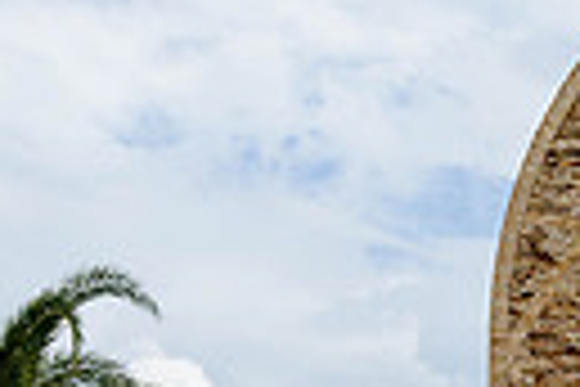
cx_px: 715
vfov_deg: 11.9
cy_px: 574
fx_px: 1772
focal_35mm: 110
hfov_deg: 17.6
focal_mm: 24
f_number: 7.1
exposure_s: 1/500
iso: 100
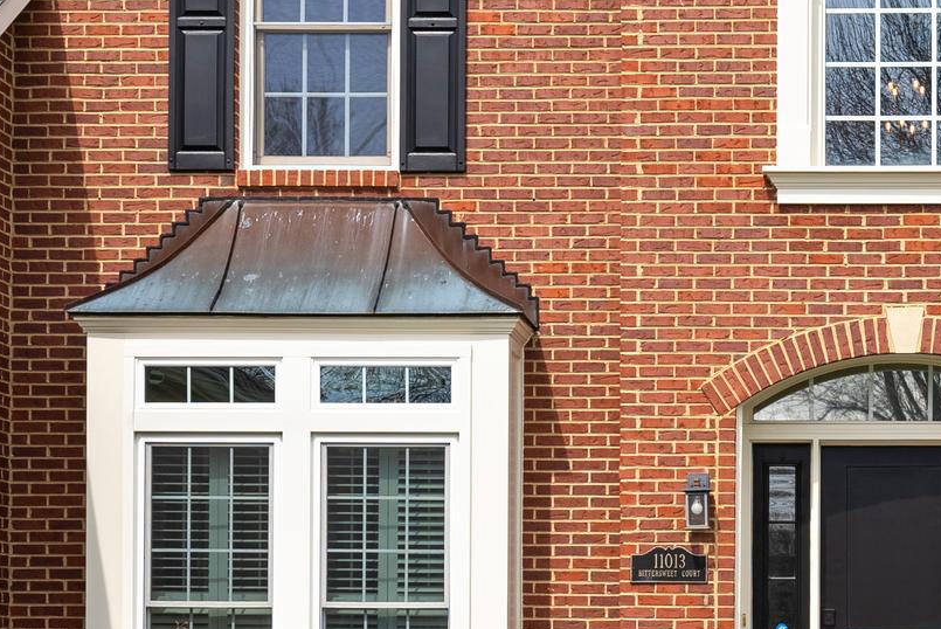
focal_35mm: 89
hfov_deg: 22.4
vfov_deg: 15.2
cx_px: 807
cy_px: 554
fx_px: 2328
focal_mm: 35
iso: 320
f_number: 9
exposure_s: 1/500
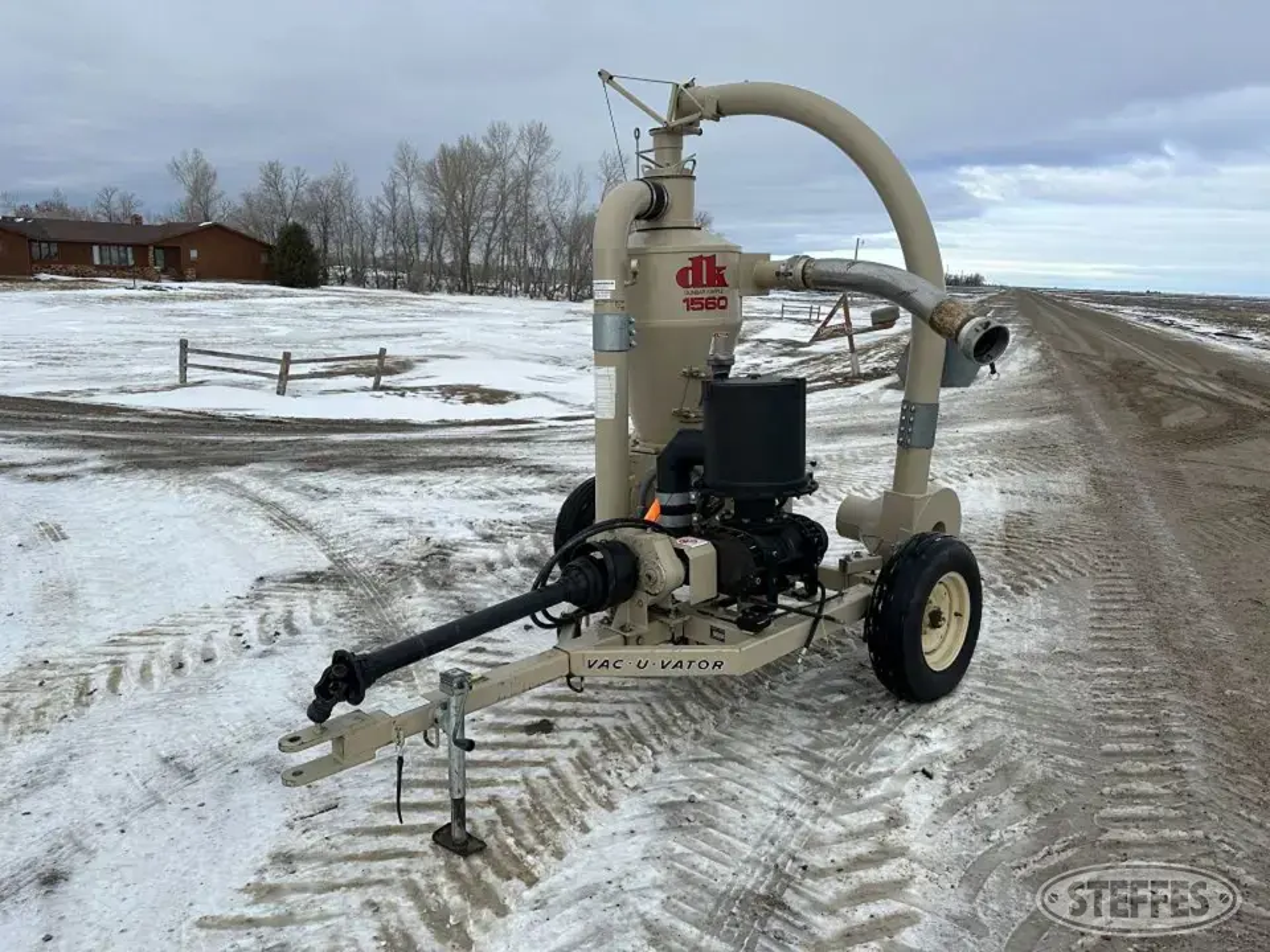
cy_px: 476
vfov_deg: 56.8
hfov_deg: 71.6
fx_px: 881
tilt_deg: -13.1
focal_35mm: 24
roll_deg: -3.0
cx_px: 635
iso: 80
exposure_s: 1/3058
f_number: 1.78
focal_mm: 6.86
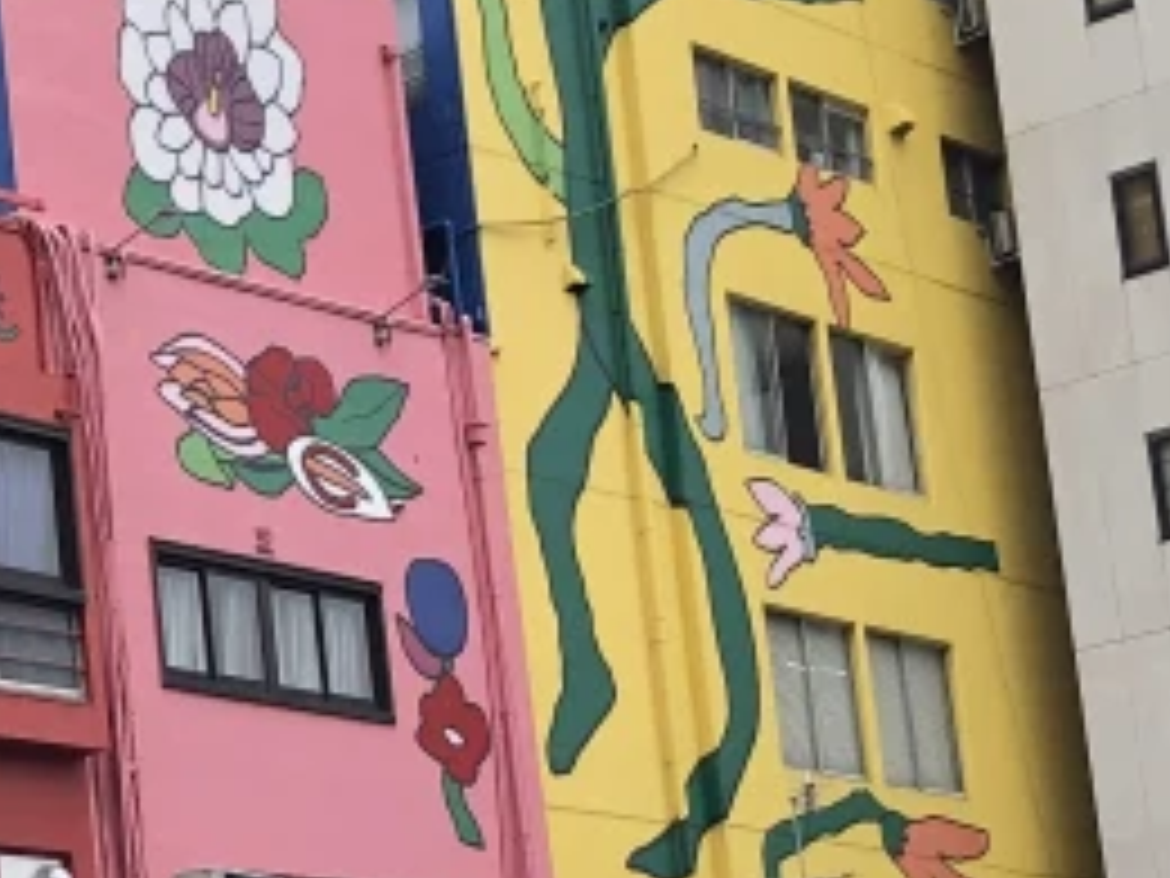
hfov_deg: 14.9
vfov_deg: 11.4
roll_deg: +4.9
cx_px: -162
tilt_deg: +12.3
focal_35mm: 129
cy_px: 878
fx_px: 4360
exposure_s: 1/516
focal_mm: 4
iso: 20
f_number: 1.8
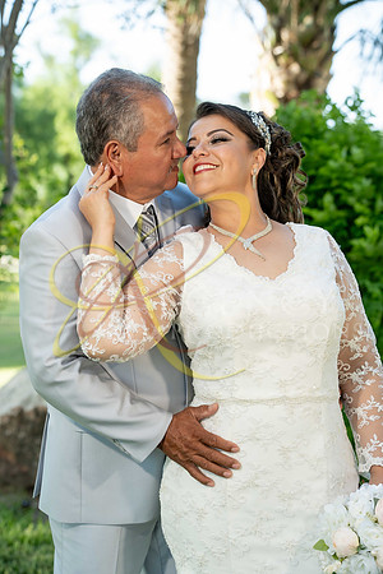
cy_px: 287
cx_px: 192
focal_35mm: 78
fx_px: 1245
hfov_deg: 17.5
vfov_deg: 26.0
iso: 500
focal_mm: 78
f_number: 4
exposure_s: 1/500
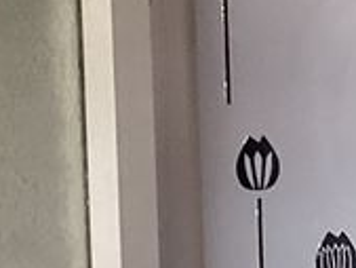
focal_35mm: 183
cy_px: 38
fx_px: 1883
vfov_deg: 8.1
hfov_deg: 9.6
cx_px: 832
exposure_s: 1/60
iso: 80
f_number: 2.4
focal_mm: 3.3
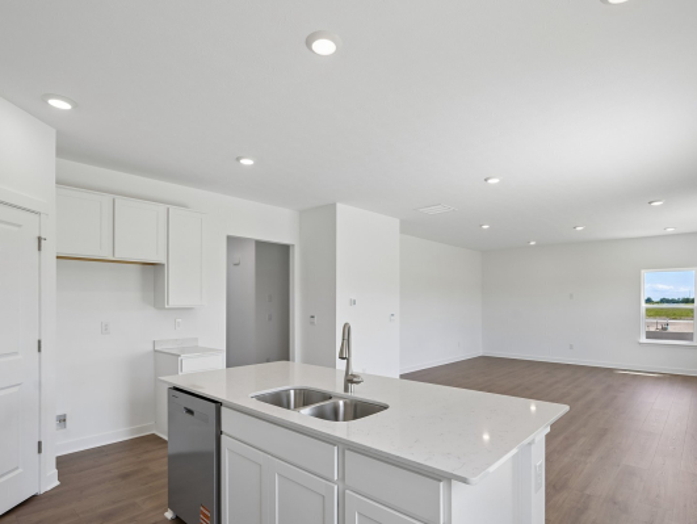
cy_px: 298
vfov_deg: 68.4
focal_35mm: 19
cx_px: 356
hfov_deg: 84.6
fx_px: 383
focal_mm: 14
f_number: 8
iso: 100
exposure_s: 1/40
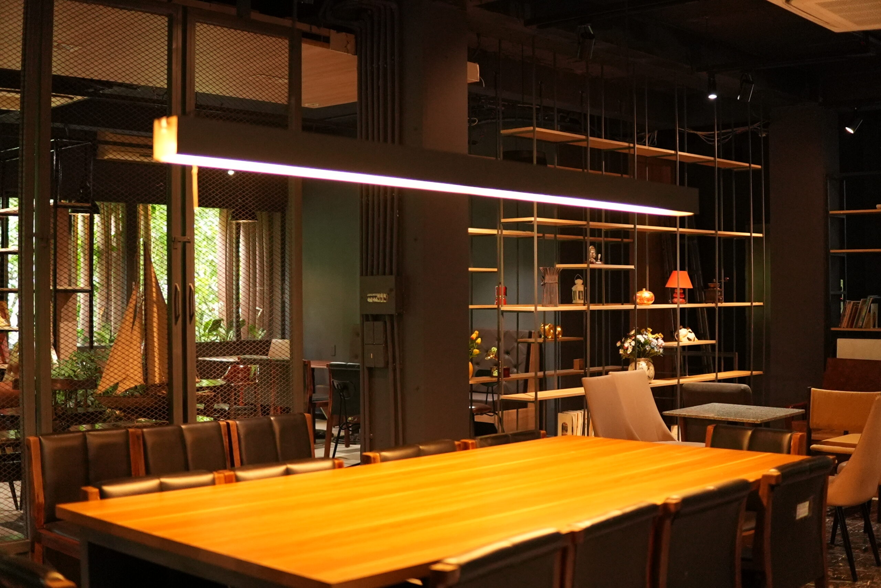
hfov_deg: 43.6
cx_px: 440
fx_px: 1102
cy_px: 294
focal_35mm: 45
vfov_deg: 29.9
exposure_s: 1/640
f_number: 1.4
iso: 5000
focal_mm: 30
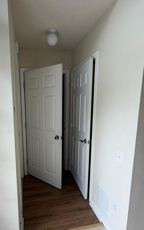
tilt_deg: -8.0
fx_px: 126
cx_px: 51
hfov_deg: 58.6
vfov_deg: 84.9
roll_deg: +0.8
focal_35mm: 20
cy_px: 123
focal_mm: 2.22
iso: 40
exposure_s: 1/135
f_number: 2.2
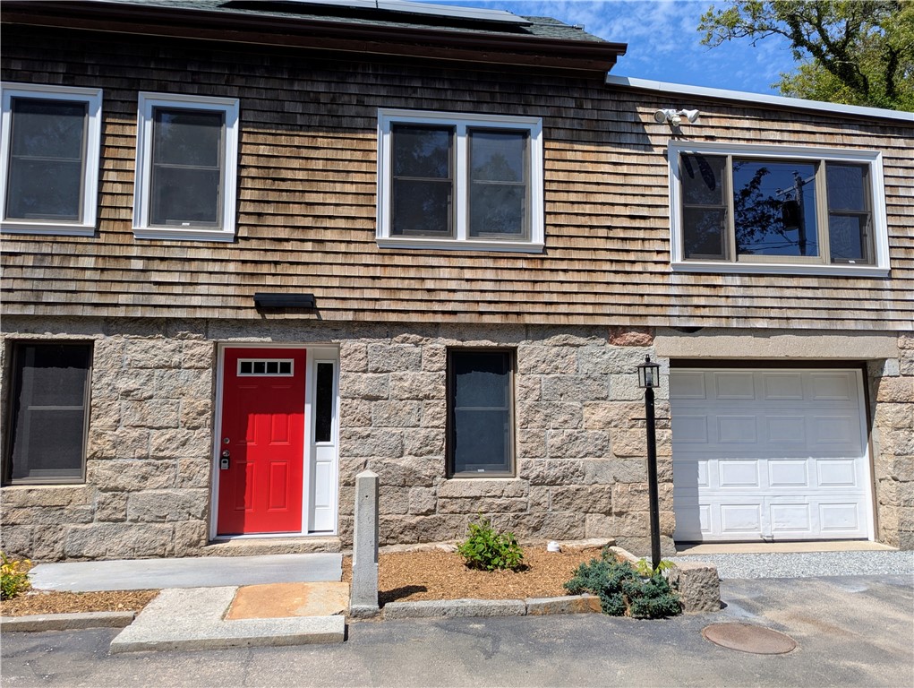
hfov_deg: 71.5
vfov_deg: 56.9
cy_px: 344
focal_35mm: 24
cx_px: 457
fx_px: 634
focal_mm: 6.81
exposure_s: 1/2058
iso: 44
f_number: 1.85
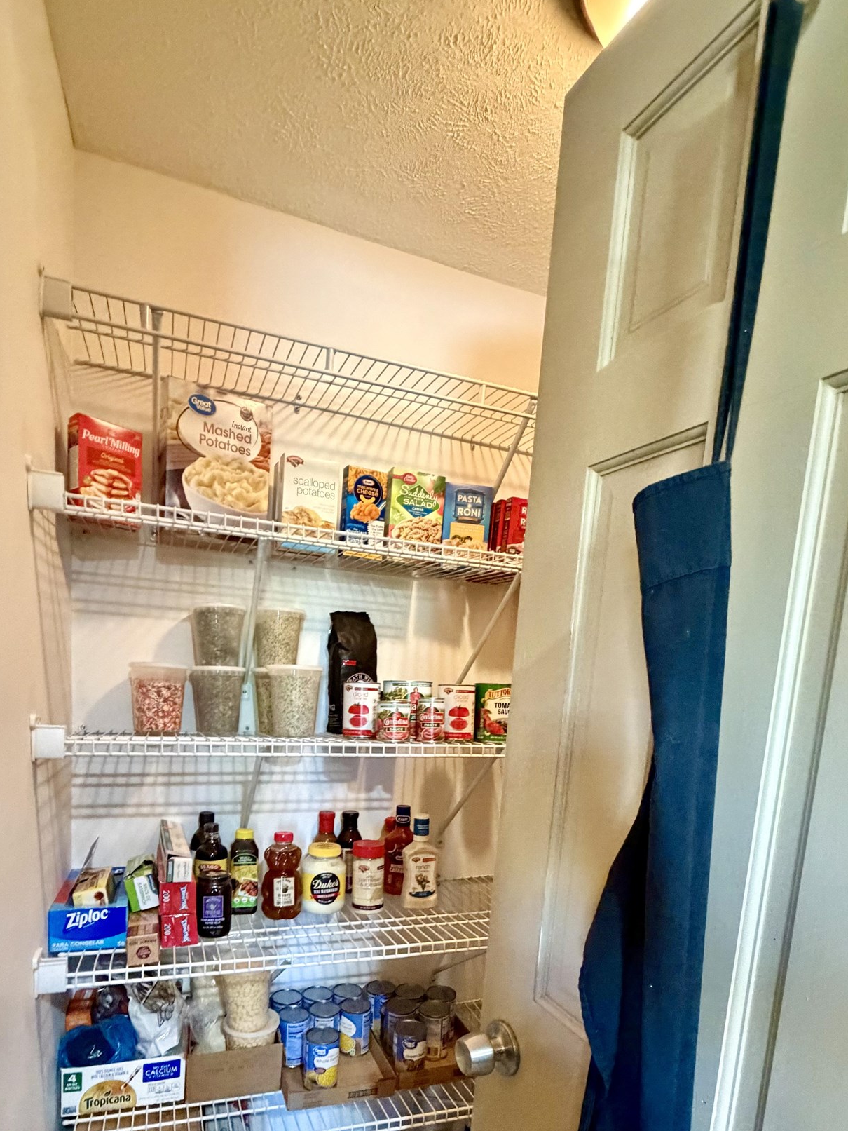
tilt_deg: -7.2
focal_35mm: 20
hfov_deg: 65.9
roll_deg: -3.8
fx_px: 653
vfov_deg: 78.9
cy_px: 759
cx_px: 390
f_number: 2.2
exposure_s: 1/60
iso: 1250
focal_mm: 2.22
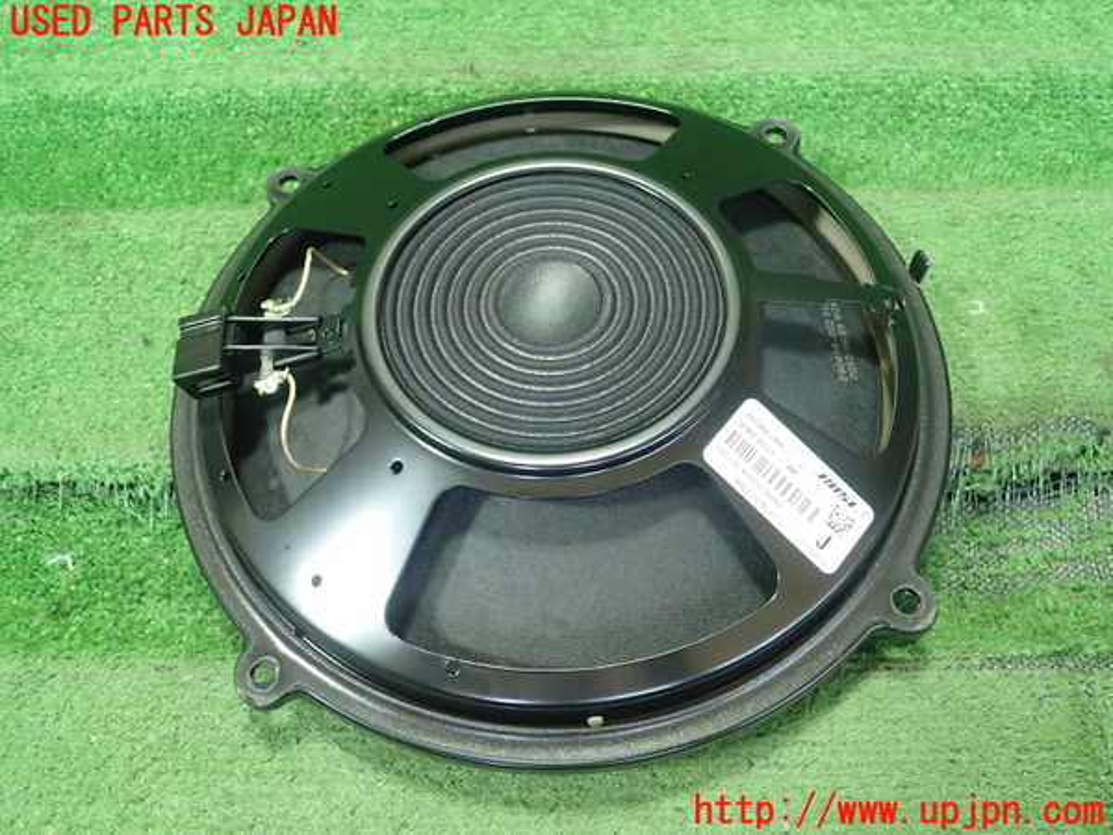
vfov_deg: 46.8
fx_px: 965
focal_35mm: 30
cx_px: 556
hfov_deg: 60.0
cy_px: 418
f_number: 2.3
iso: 640
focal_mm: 5.5
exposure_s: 1/125
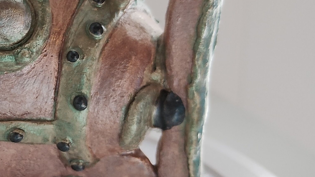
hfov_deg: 24.2
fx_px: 685
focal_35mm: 82
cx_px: -34
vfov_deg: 14.7
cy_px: 51
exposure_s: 1/50
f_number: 1.8
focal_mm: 4.27
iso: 819
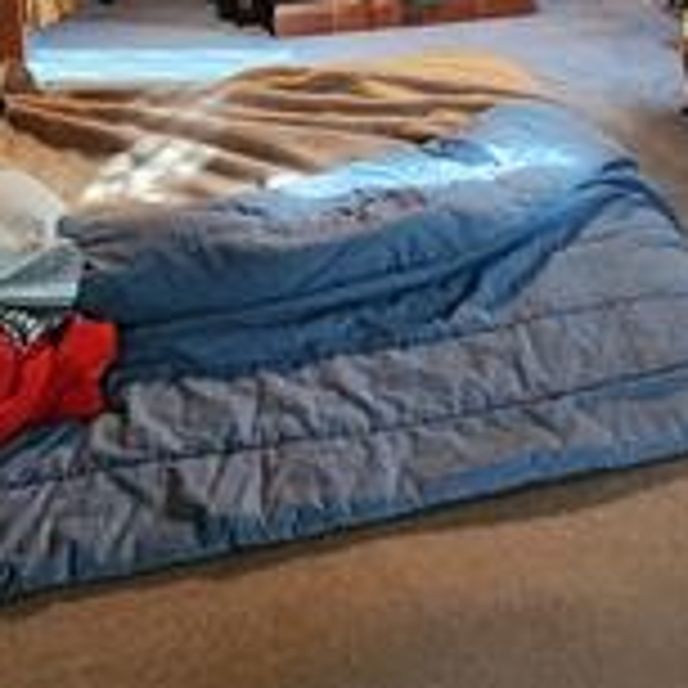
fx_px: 810
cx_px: 510
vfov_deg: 34.5
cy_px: -180
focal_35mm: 36
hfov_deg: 44.6
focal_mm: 2.2
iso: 800
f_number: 2.2
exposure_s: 1/24
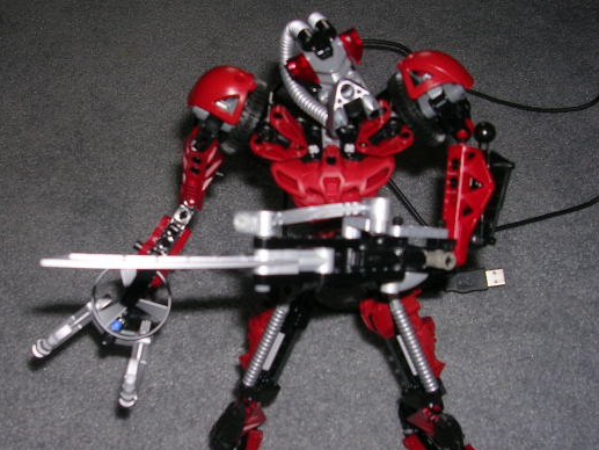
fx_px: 813
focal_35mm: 47
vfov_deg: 30.9
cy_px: 241
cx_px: 257
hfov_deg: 40.3
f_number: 2.8
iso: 50
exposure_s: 1/60.1
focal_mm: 5.8
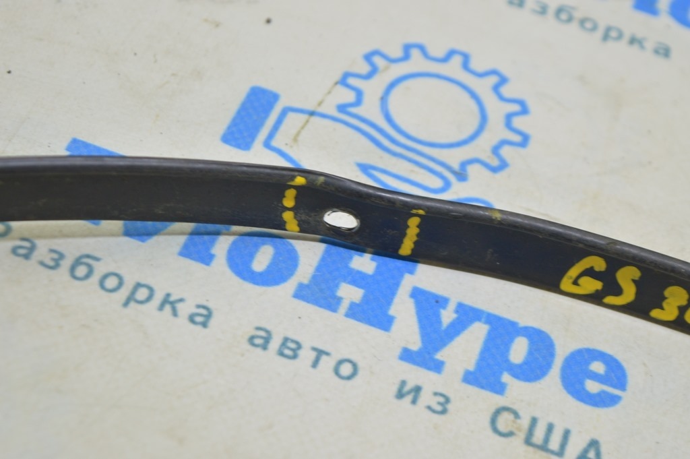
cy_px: 230
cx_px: 345
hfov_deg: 24.6
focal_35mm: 82
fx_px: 1580
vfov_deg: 16.5
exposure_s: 1/20
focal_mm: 55
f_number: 5.6
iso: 400
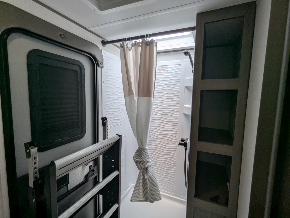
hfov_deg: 94.4
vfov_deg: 78.2
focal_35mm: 16
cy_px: 109
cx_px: 145
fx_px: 134
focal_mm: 2.35
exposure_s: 1/240
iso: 36
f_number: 2.2
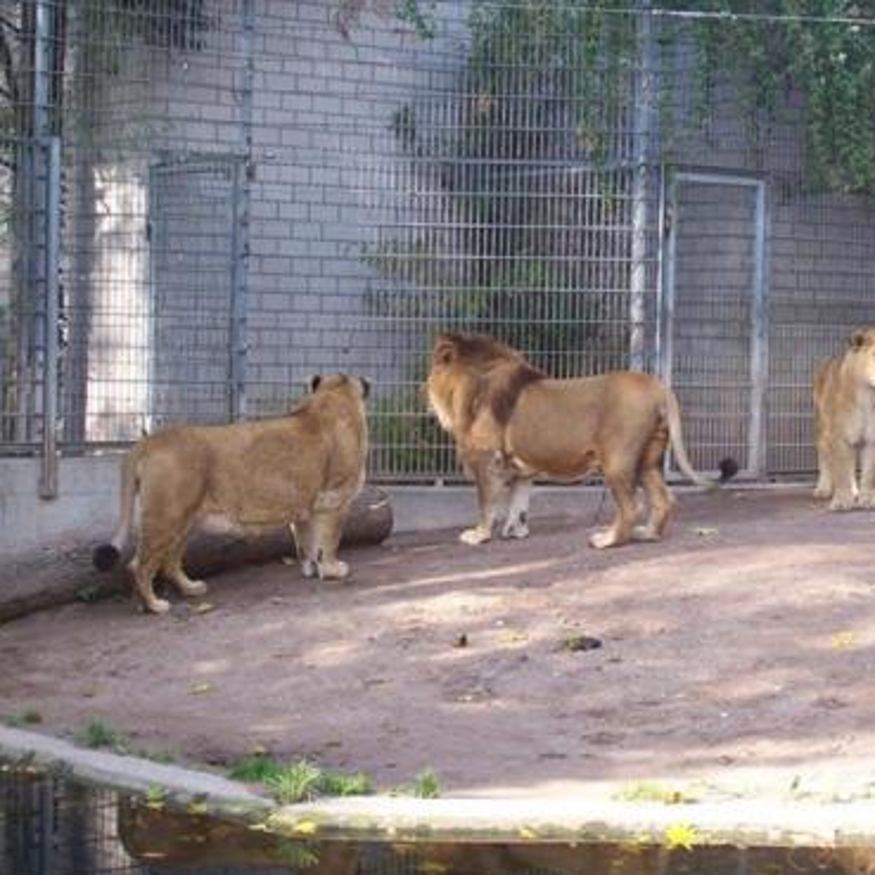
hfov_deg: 21.9
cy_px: 440
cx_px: 553
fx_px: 2259
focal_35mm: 79
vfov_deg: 21.9
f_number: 4
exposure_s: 1/125
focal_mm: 10.8
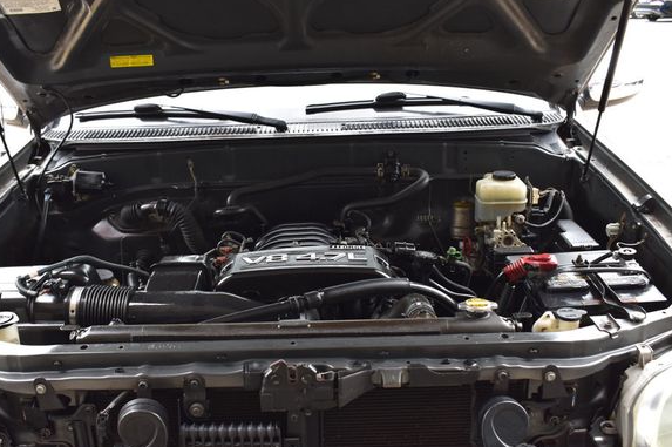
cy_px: 244
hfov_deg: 50.0
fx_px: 719
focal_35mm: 39
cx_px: 307
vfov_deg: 34.5
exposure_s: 1/40
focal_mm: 23
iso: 400
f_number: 7.1
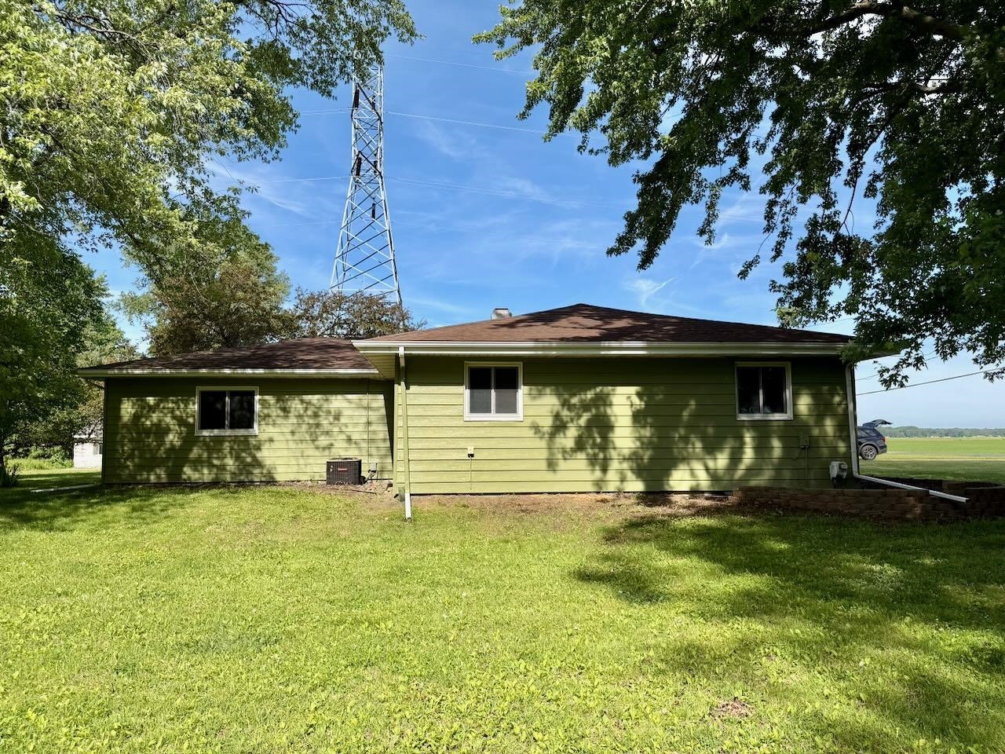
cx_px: 502
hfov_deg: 71.6
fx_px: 697
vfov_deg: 56.8
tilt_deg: +4.5
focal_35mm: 24
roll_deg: +0.9
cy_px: 377
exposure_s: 1/3584
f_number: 1.78
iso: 80
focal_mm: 6.76
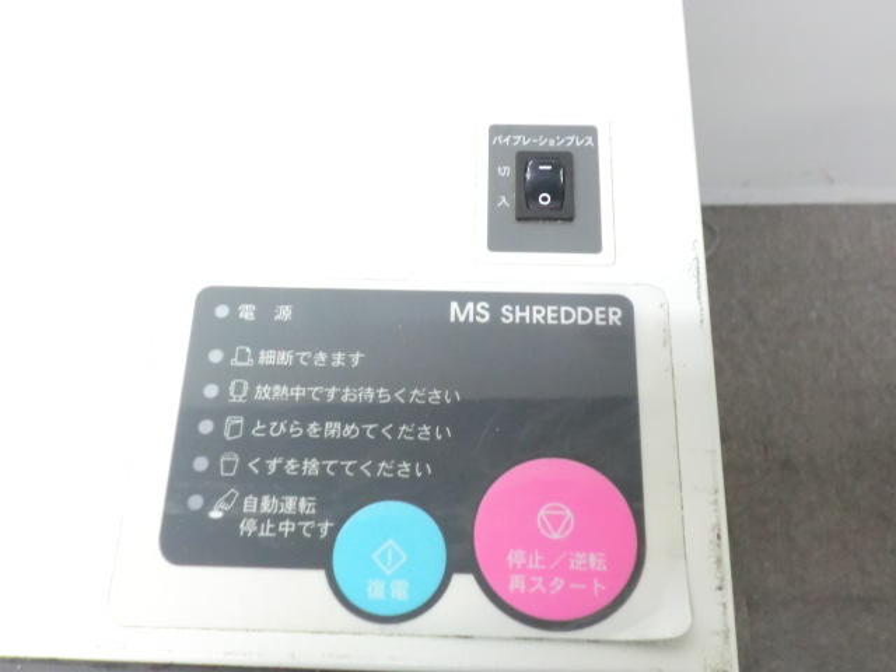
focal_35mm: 38
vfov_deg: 37.7
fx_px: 984
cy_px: 336
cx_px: 448
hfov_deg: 49.0
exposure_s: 1/25
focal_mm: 6.9
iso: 800
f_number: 3.9
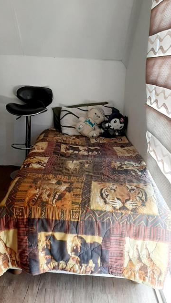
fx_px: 298
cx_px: 62
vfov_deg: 53.4
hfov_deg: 31.8
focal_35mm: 37
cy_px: 114
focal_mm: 3.93
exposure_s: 1/50
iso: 64
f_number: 1.7
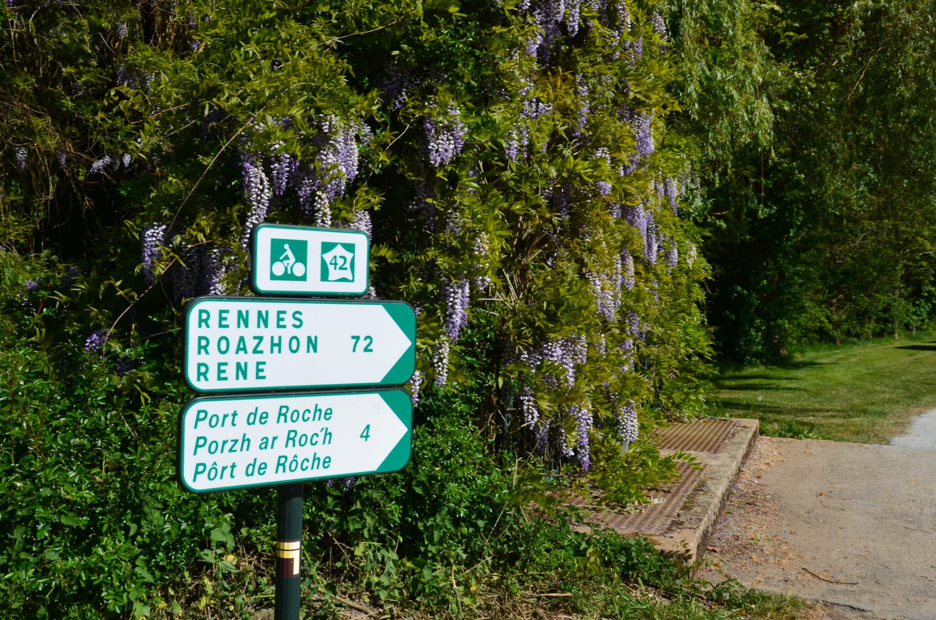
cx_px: 468
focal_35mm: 38
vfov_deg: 35.3
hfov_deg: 51.4
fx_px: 973
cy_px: 310
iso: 100
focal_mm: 25
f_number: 11
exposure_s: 1/160
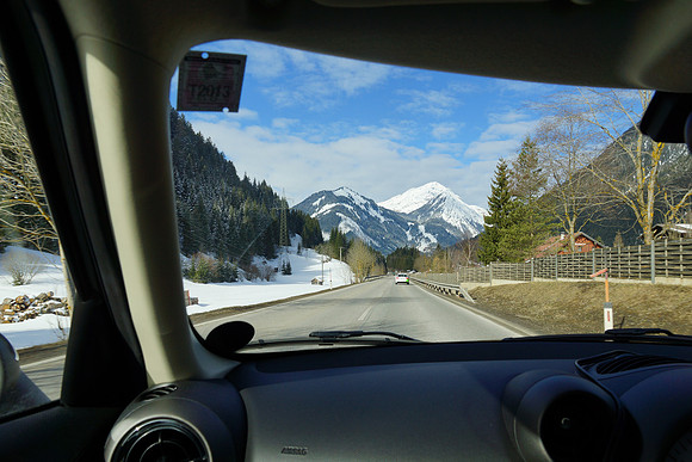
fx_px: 461
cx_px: 346
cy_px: 231
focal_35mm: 24
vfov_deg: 53.2
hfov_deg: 73.7
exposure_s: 1/400
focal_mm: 16
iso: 100
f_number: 8
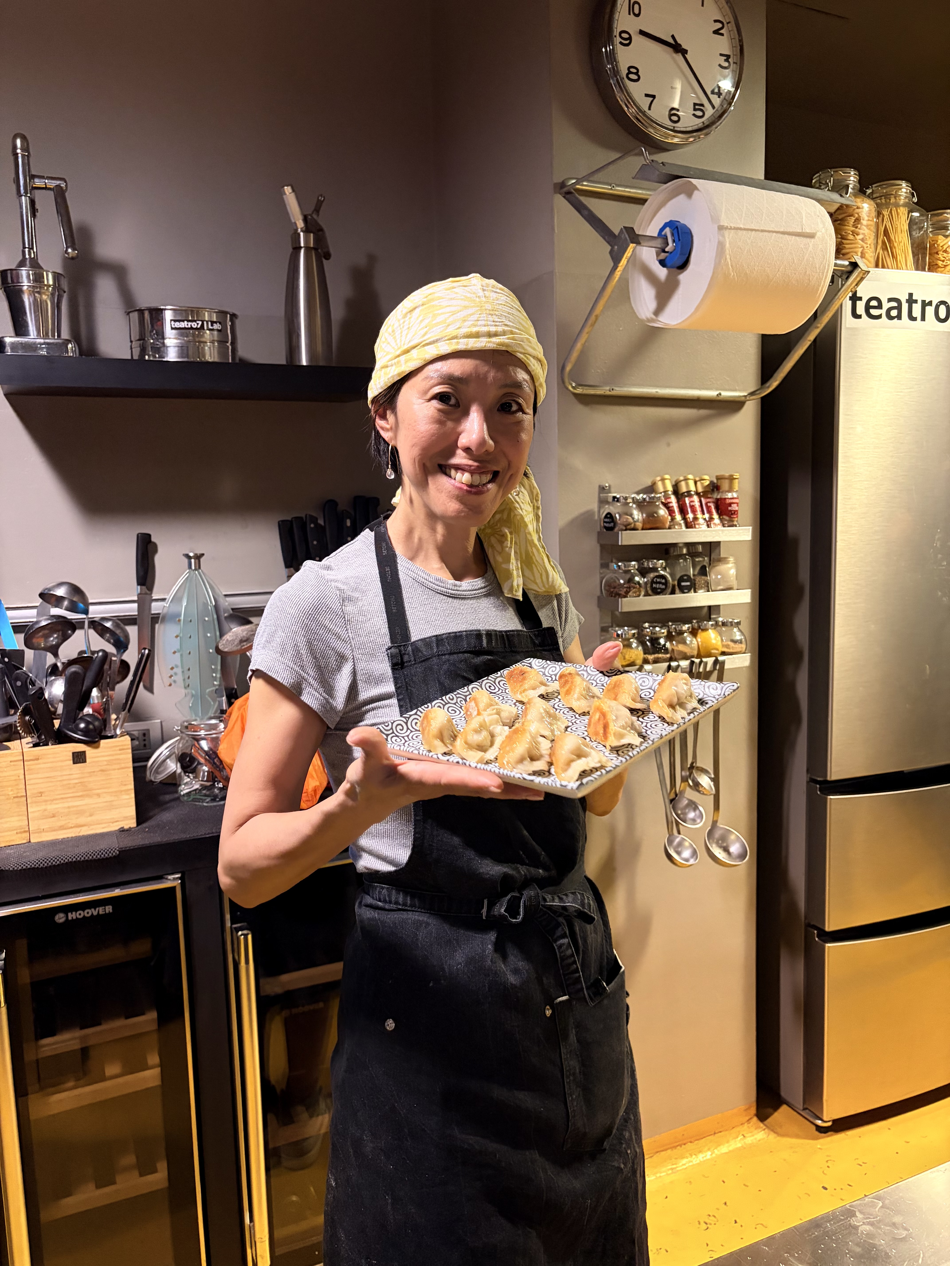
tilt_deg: -6.8
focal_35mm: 26
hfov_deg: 53.1
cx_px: 475
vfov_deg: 67.3
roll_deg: +2.1
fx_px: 951
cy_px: 633
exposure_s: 1/50
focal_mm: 5.96
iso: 500
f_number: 1.6
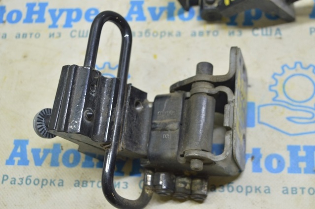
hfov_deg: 35.1
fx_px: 498
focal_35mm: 57
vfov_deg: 23.7
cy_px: 104
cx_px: 158
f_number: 5.6
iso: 400
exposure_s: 1/20
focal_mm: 38
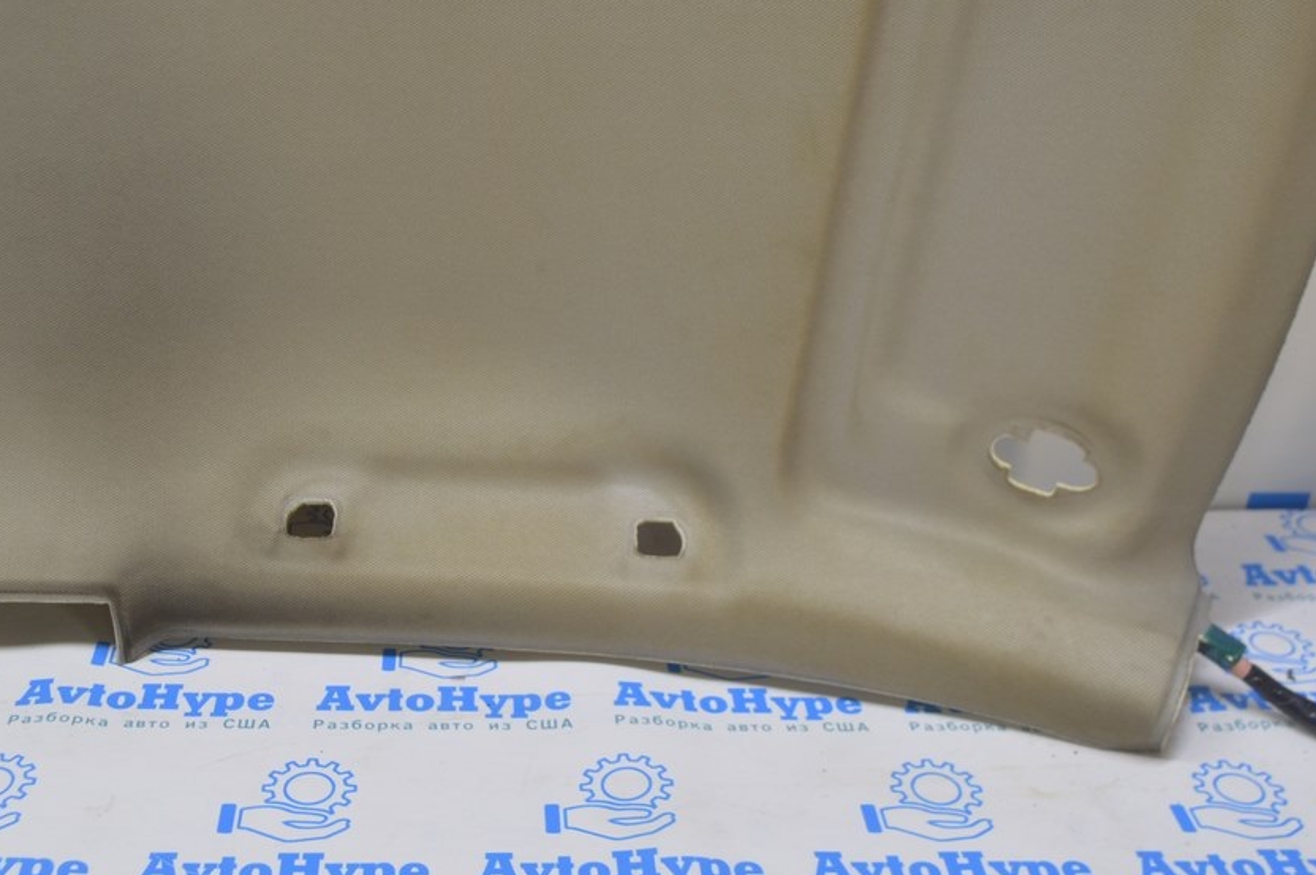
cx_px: 512
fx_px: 1753
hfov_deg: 40.9
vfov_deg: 28.0
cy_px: 426
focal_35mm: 48
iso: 400
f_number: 5.6
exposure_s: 1/20
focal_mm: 26
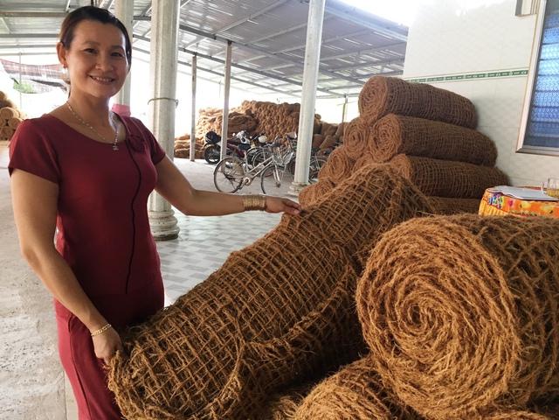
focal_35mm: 29
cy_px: 210
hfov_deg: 61.7
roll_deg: -4.0
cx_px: 280
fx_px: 468
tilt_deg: -10.9
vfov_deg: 48.2
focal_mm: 4.15
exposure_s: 1/33
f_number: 2.2
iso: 50
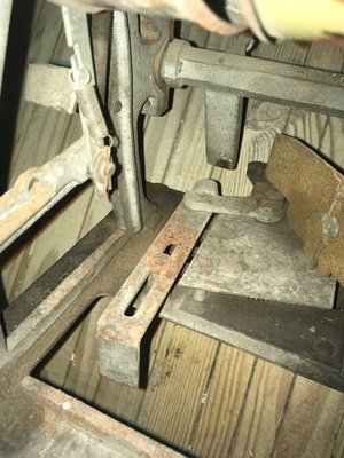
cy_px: 229
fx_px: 384
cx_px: 172
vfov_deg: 61.7
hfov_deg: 48.2
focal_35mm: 29
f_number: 2.2
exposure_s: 1/35
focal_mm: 4.15
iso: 25
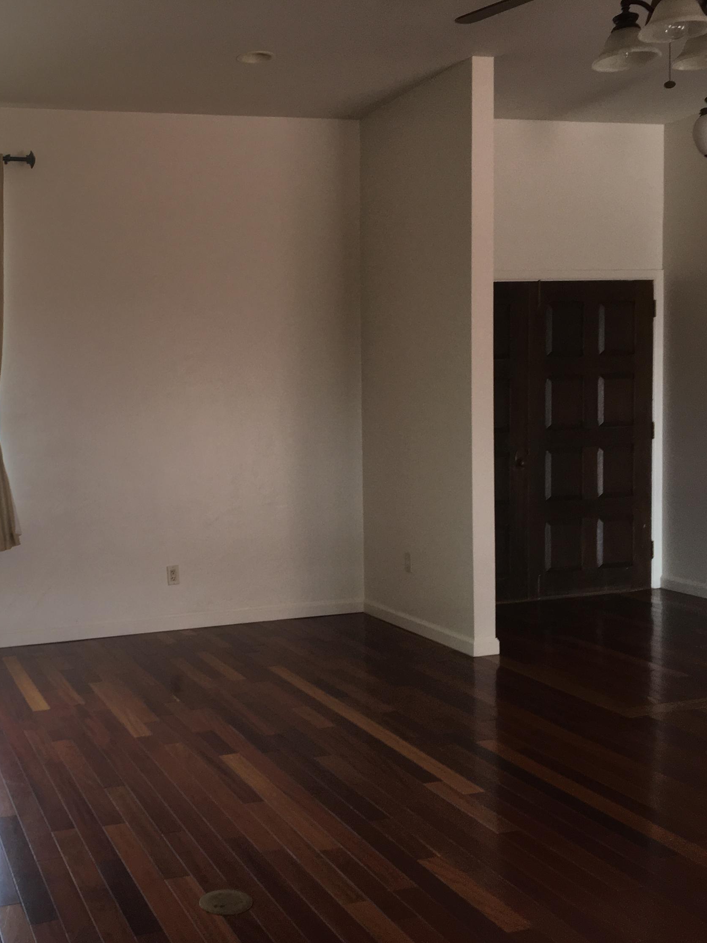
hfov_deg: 35.7
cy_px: 475
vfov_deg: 47.9
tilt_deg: -4.5
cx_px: 150
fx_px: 1062
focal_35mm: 39
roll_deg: +2.9
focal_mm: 4.15
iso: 32
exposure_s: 1/120
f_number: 2.2
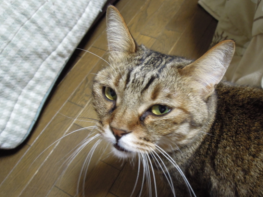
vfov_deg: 43.9
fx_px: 243
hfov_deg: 56.7
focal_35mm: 32
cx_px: 148
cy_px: 120
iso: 400
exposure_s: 1/10
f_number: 3.2
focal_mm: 4.3
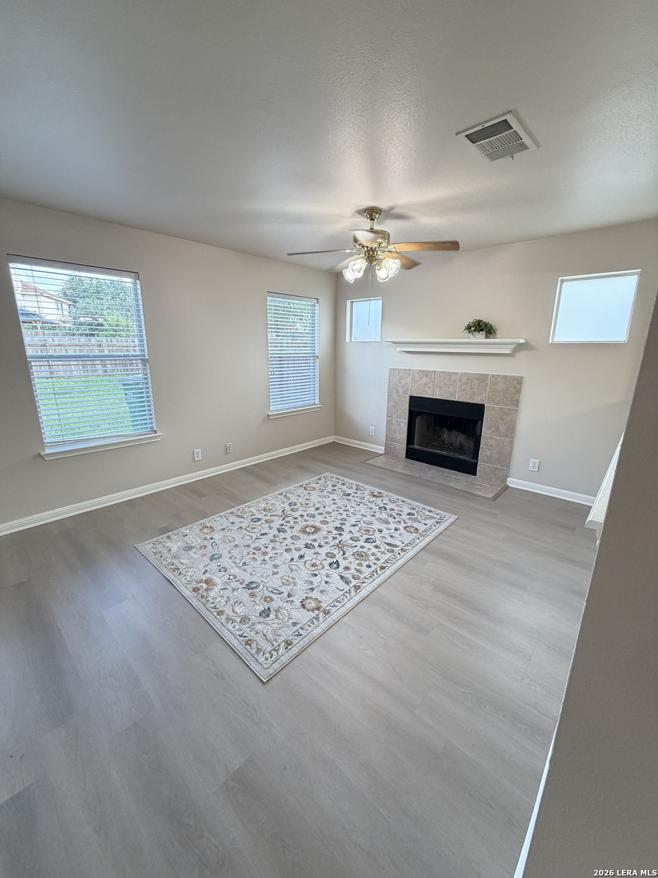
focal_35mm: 14
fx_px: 355
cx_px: 329
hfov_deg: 85.7
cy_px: 439
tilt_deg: -14.4
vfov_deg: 102.1
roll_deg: -0.8
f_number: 2.2
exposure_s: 1/120
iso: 250
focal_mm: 2.22
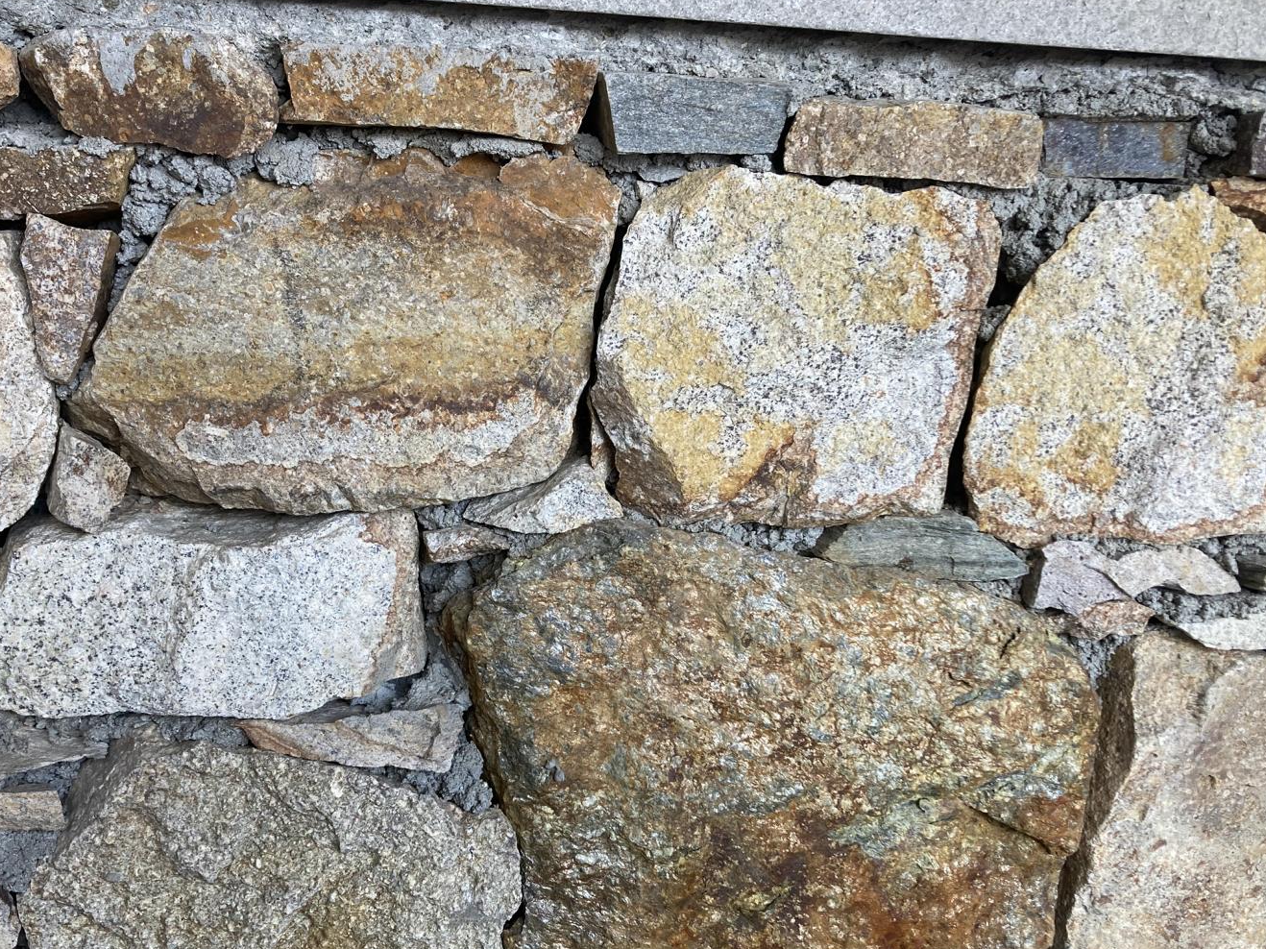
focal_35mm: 34
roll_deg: -2.3
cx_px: 580
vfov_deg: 41.7
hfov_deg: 53.9
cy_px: 552
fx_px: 1243
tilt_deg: -12.0
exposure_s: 1/121
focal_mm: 3.99
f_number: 1.8
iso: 40
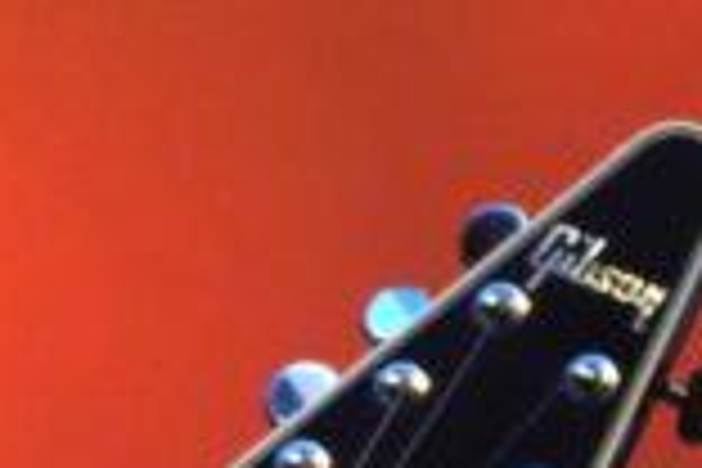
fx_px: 22813
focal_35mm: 1170
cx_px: -810
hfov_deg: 1.8
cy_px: 216
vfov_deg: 1.2
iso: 5000
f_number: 5.6
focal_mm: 158
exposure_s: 1/250
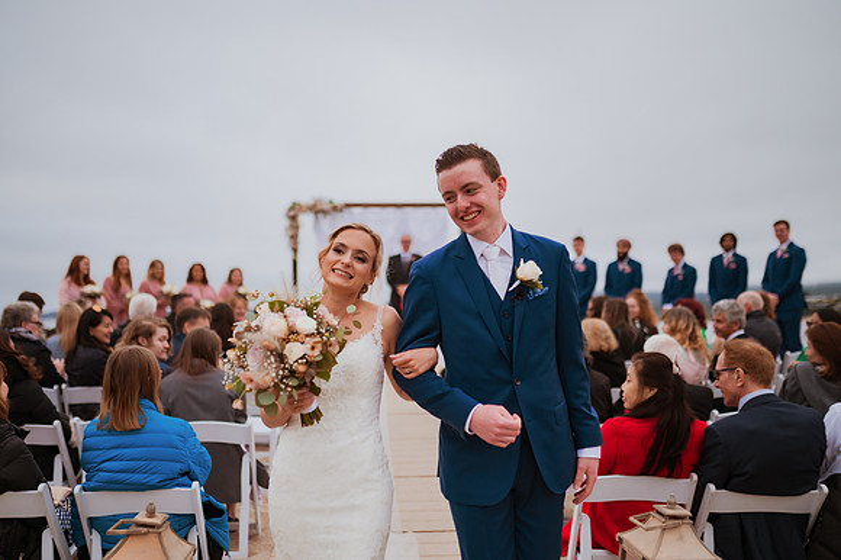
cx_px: 420
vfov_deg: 35.4
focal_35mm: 38
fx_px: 876
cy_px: 280
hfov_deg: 51.3
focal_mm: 35
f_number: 1.6
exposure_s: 1/4000
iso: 500
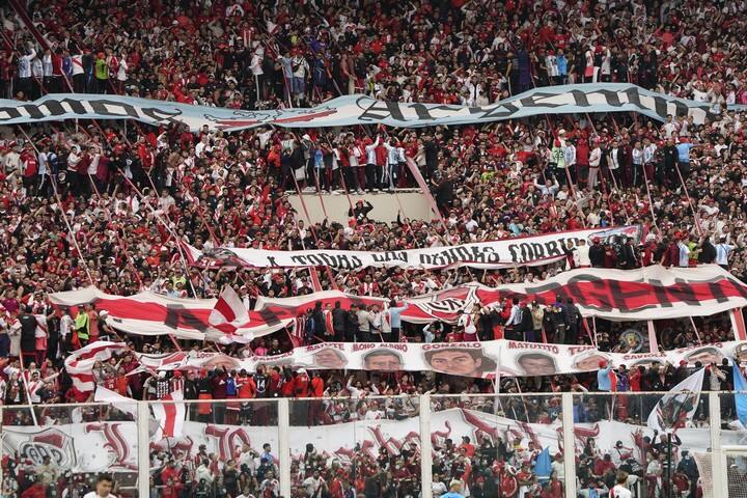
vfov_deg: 5.4
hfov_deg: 8.1
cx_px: 374
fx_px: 5291
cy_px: 249
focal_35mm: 255
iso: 1600
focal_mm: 255
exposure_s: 1/2000
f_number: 6.3
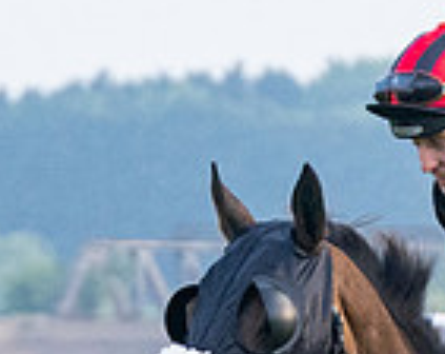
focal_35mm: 1086
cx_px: 604
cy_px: 479
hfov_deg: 1.8
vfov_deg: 1.4
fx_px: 14263
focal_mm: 101
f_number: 4
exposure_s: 1/800
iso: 400
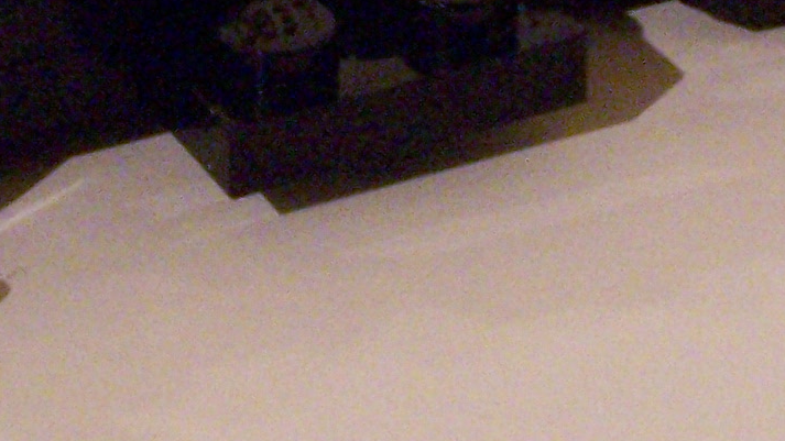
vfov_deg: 4.8
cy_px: -195
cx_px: 233
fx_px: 5245
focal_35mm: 252
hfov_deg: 8.6
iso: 400
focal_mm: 10.7
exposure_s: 1/2
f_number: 8
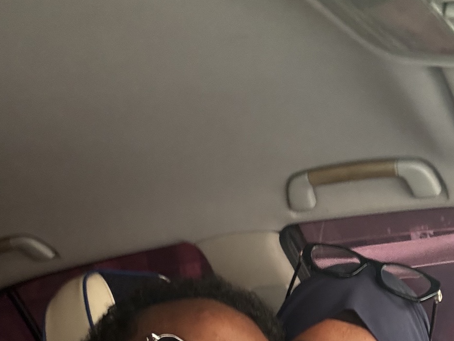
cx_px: 309
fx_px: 722
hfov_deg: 34.5
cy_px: 360
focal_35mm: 55
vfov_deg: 25.0
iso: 320
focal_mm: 2.69
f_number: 1.9
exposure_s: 1/40
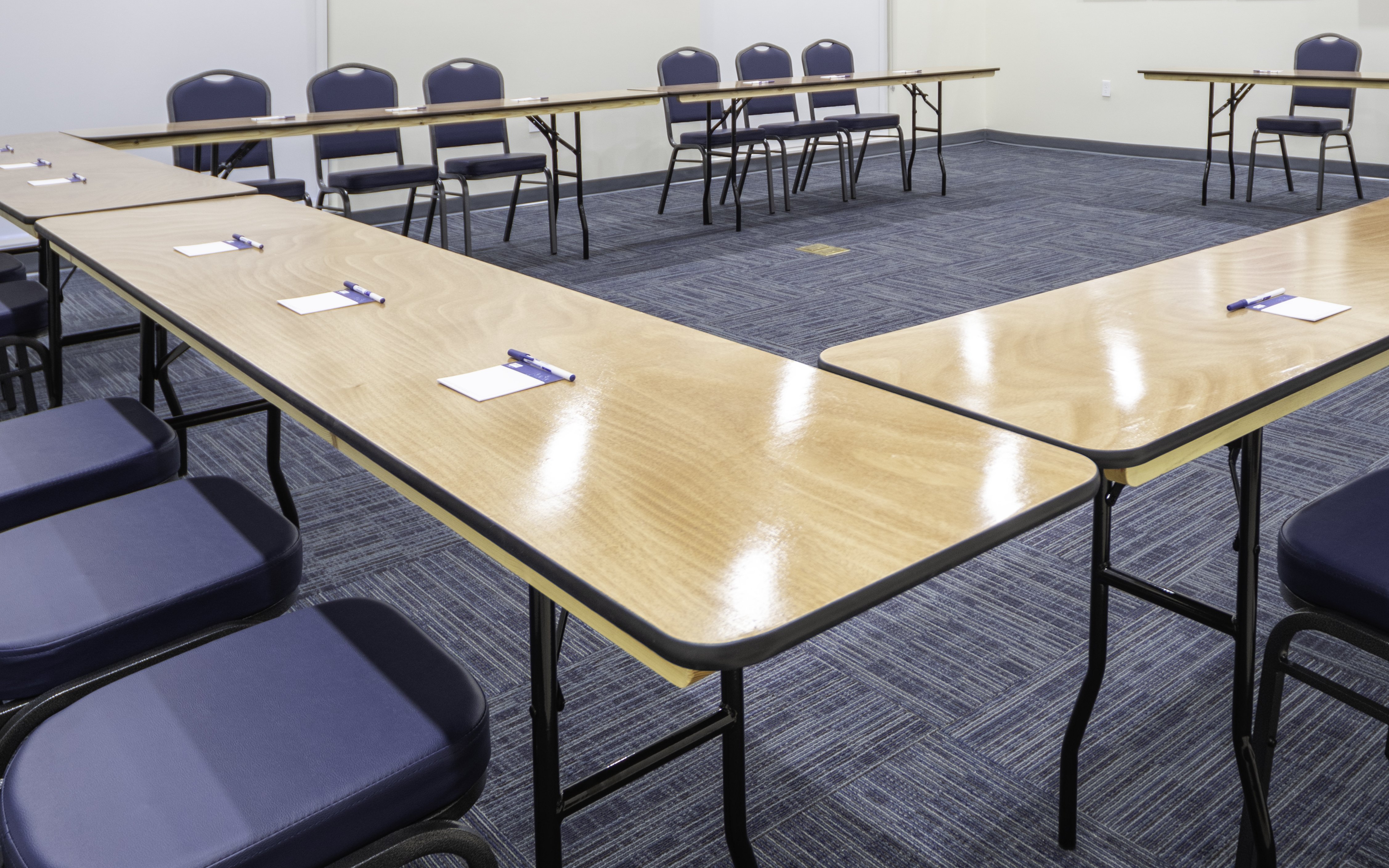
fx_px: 1060
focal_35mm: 28
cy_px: 368
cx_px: 922
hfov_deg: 64.8
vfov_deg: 44.4
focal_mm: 15
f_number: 4.8
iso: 100
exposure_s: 1/2
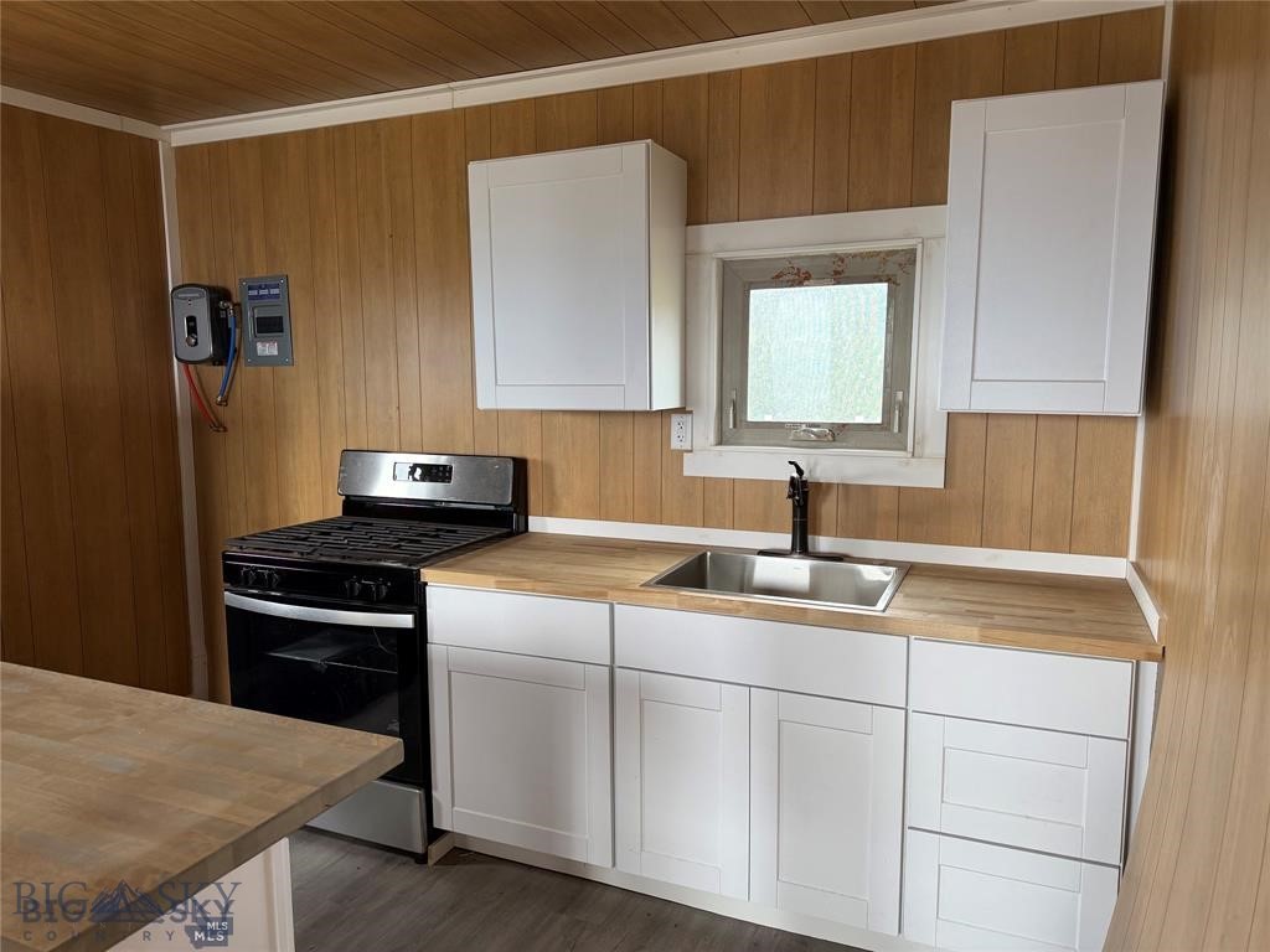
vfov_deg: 56.8
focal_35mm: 24
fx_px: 881
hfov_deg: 71.6
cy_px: 476
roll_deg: -0.1
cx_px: 635
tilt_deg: -6.6
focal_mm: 6.76
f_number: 1.78
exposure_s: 1/121
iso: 125
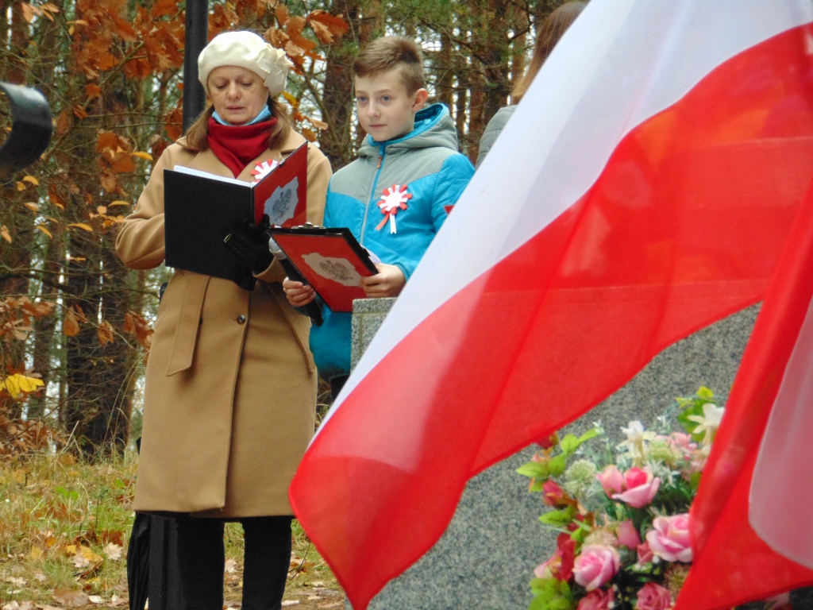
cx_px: 406
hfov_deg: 7.9
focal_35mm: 250
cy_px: 305
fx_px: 5872
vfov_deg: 5.9
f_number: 4.1
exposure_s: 1/100
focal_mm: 44.9
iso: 400
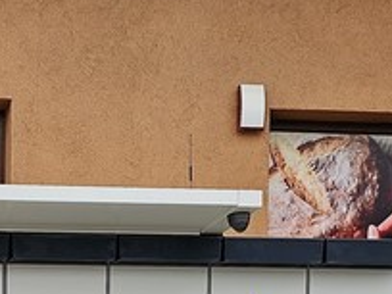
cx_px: -4
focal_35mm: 79
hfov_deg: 23.6
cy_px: 381
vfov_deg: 17.5
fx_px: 895
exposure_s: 1/445
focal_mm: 6.3
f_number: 1.7
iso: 20
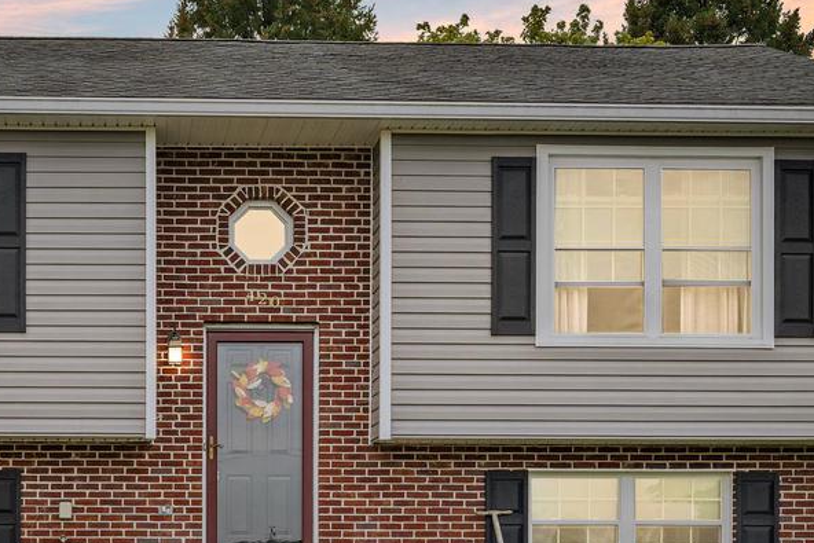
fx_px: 1651
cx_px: 136
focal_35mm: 73
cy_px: 340
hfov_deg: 27.0
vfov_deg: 18.7
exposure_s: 1/30
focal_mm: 30
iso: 200
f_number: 13
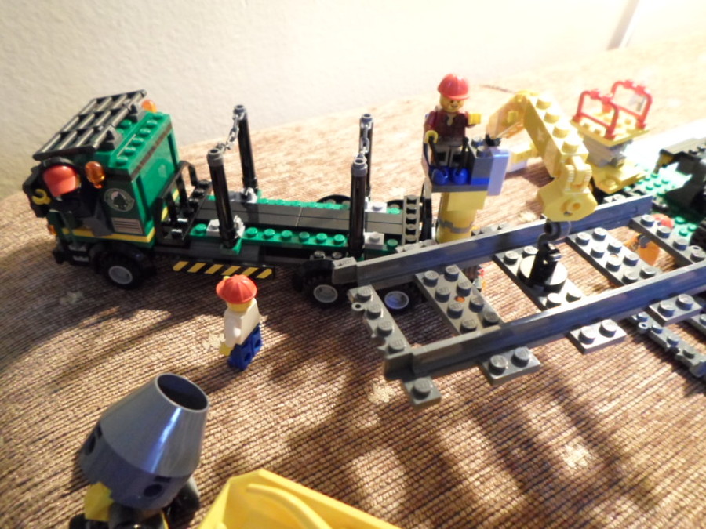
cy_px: 264
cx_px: 353
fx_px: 510
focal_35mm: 25
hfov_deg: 69.4
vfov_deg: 54.9
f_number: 2.5
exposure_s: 1/4
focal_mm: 4.5
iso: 400
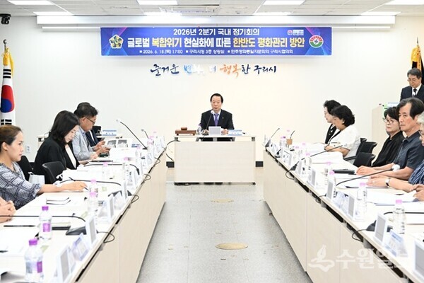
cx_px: 212
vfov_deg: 19.5
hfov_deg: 28.8
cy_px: 142
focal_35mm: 70
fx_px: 824
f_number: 8
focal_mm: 70
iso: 2000
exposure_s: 1/125
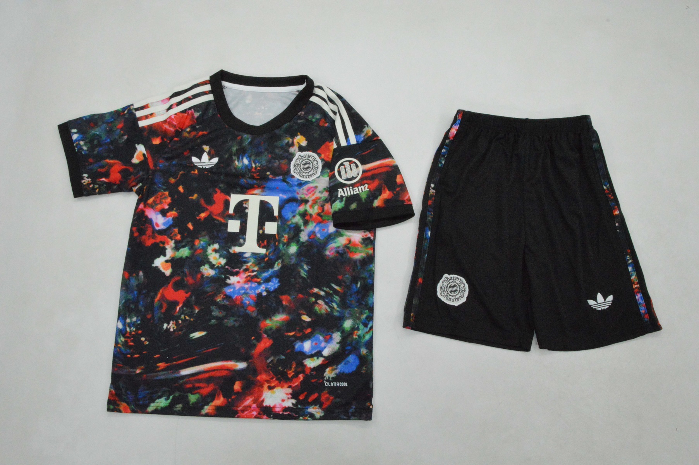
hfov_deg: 59.5
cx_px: 350
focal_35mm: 32
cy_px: 232
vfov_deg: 41.6
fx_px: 611
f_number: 25
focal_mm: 21
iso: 6400
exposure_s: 1/200
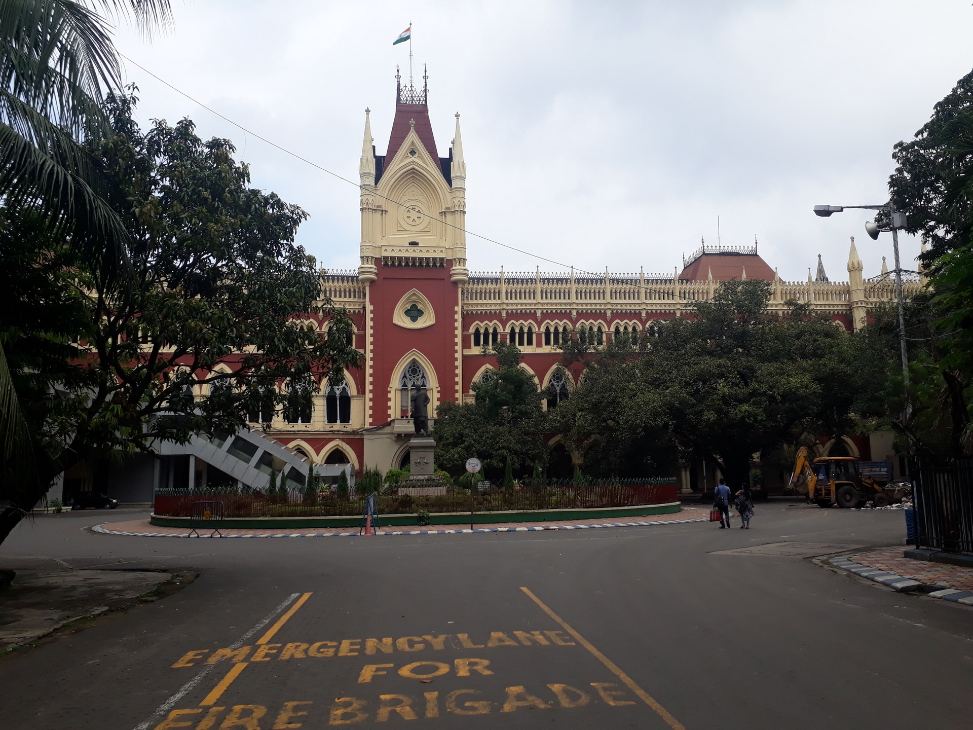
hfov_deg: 65.3
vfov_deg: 51.4
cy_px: 365
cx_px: 486
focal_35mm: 27
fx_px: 759
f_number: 1.9
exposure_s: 1/1271
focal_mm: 3.6
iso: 40
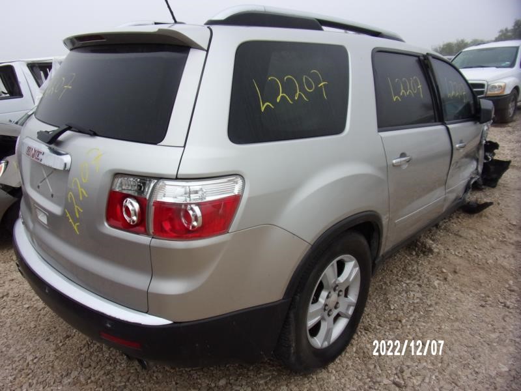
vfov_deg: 56.8
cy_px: 196
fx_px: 361
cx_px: 260
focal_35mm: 24
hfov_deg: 71.6
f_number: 3.3
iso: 80
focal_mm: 4.3
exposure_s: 1/220
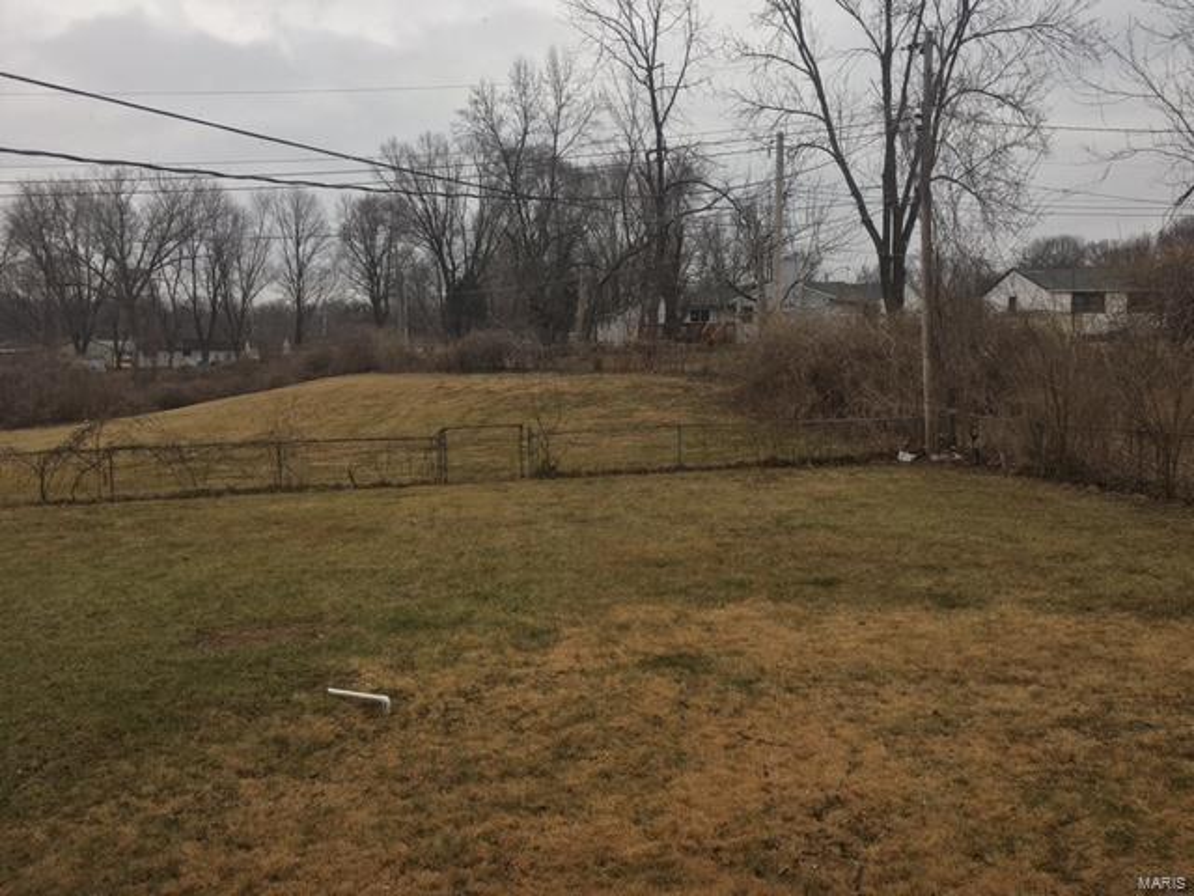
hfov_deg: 61.7
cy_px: 448
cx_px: 597
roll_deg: +0.3
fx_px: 1000
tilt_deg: -5.6
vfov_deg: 48.2
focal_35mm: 29
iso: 25
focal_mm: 4.15
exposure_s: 1/705
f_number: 2.2
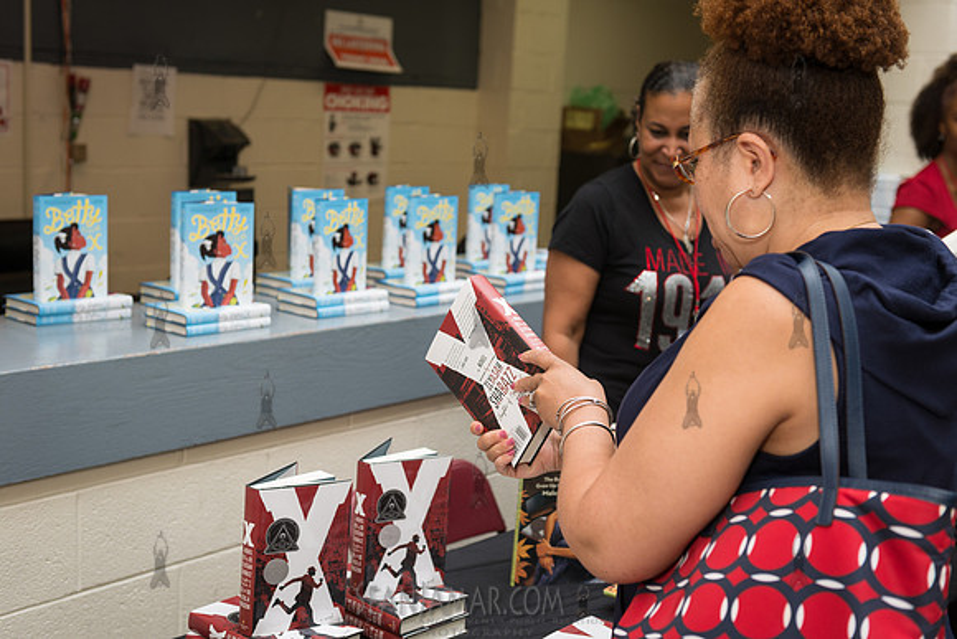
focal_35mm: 48
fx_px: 1276
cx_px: 478
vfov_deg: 28.1
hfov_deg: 41.1
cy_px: 320
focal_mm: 48
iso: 640
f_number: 4
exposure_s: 1/500
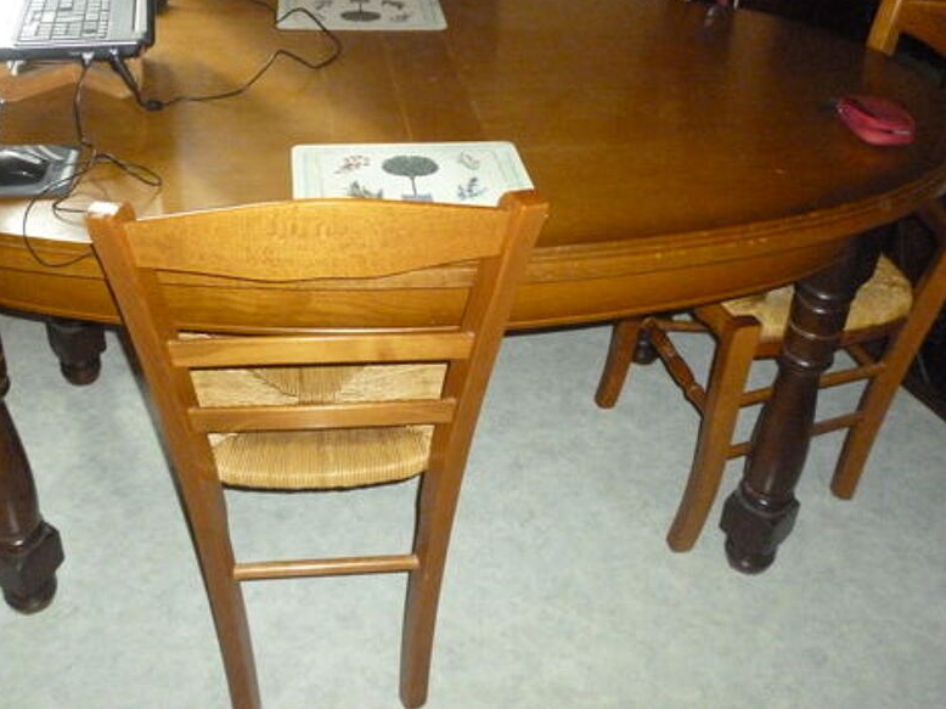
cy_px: 265
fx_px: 984
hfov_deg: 51.1
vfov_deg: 39.4
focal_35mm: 36
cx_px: 388
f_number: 3.1
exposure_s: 1/60
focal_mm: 5
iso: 800
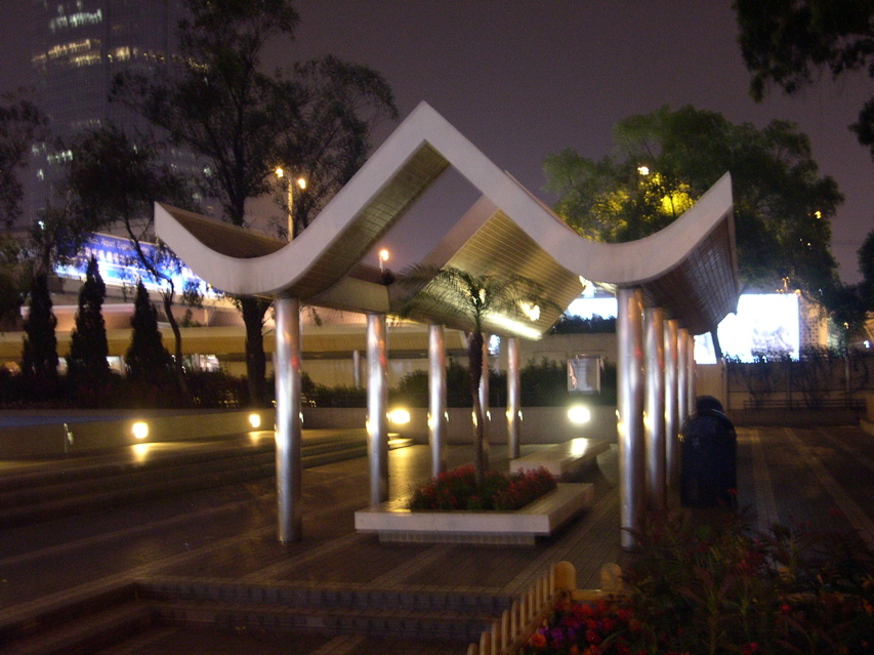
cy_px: 328
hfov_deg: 40.4
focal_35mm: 47
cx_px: 437
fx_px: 1186
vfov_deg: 30.9
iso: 309
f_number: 3.1
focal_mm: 10.1
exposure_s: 1/2.7
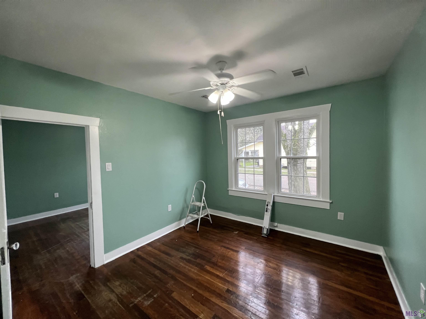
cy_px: 160
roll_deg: +1.3
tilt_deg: -2.4
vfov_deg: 89.9
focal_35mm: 13
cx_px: 213
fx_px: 160
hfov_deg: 106.2
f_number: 1.8
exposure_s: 1/120
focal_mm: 1.57
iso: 200
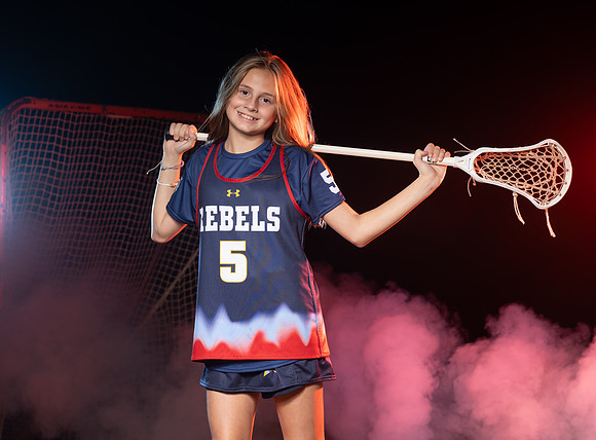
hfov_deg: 17.6
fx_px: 1922
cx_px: 275
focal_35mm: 112
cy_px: 212
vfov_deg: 13.1
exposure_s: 1/200
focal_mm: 101
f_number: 7.1
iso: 64
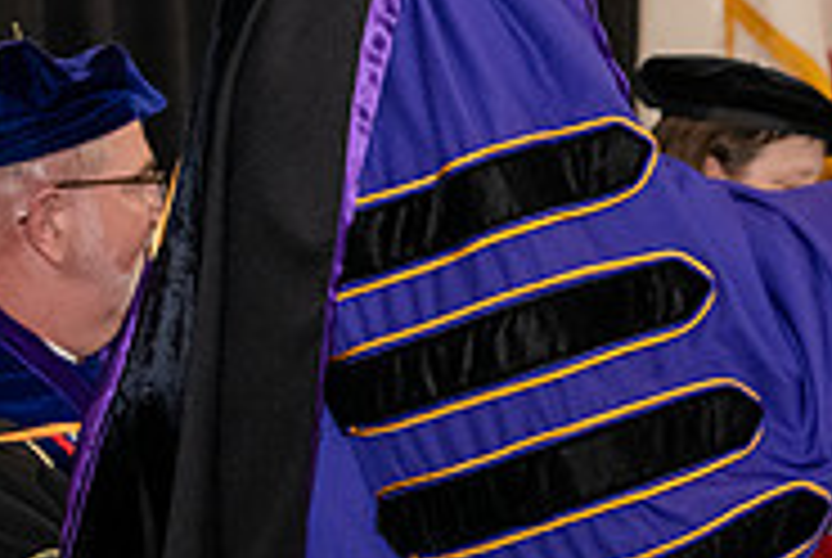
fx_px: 5069
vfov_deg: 6.3
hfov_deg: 9.3
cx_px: 859
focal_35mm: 219
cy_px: -43
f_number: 5
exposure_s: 1/200
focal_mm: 70
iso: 2500
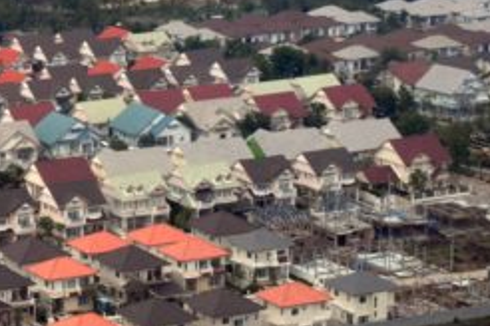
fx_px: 2116
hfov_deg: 12.7
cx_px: -175
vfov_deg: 8.8
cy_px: -3
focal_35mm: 155
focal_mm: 35
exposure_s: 1/400
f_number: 10
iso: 320
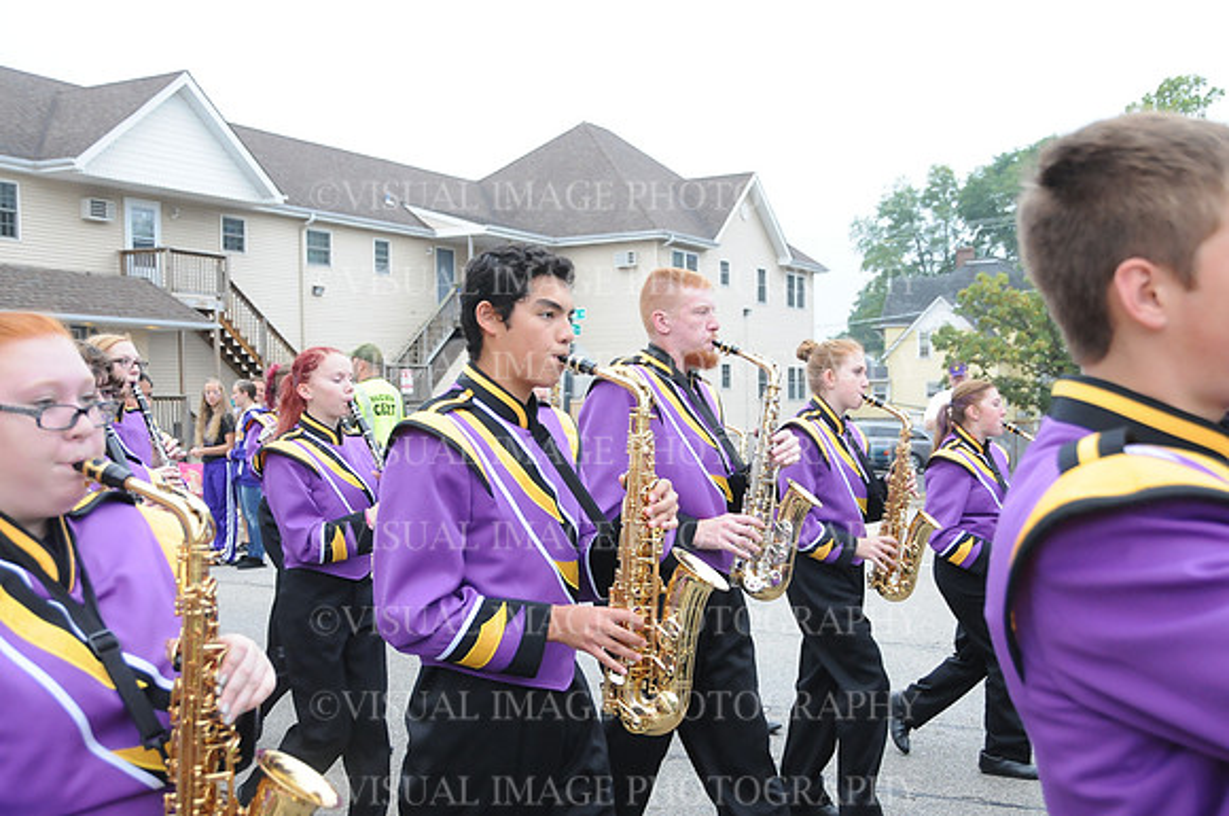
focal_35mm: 39
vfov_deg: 34.1
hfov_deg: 49.6
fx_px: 1330
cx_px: 614
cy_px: 408
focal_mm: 26
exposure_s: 1/640
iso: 1250
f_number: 4
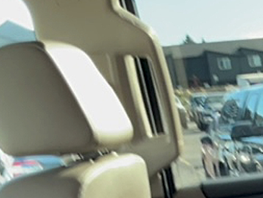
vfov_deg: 11.9
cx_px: 435
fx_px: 866
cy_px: 360
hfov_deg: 15.4
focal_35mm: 114
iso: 32
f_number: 1.8
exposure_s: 1/60
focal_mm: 3
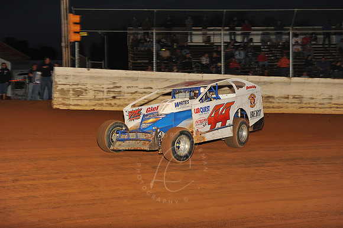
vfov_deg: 19.4
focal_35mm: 70
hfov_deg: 28.9
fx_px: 667
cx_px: 172
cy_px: 114
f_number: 7.1
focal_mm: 70
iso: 640
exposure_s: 1/320
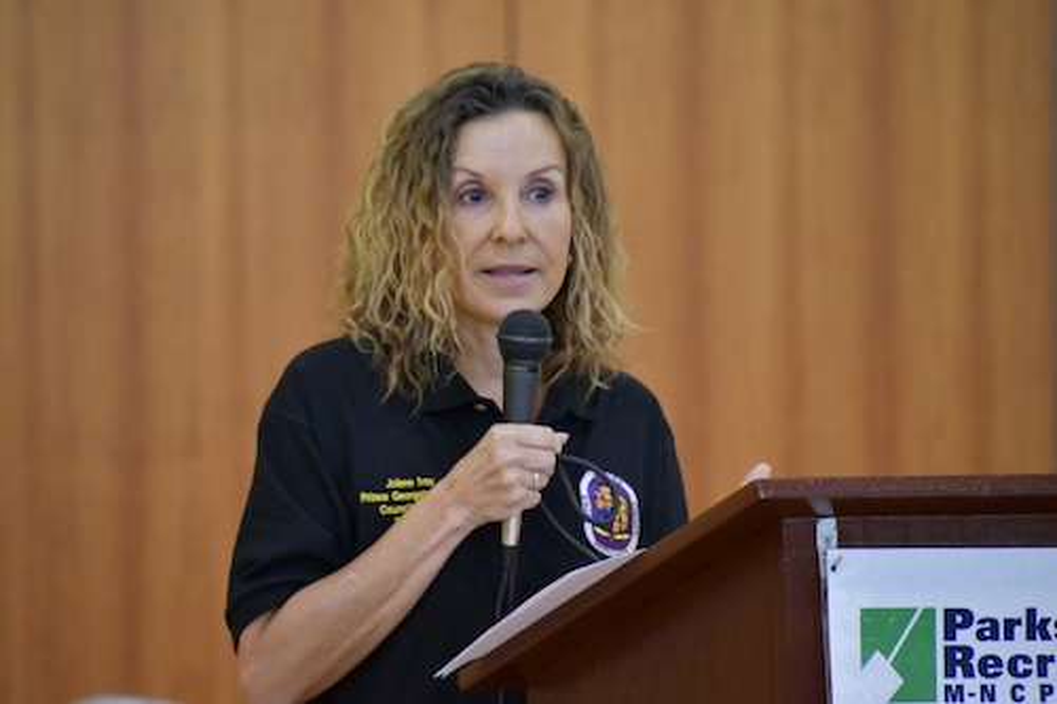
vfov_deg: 3.1
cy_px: 352
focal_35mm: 450
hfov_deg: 4.6
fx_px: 13207
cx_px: 528
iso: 7200
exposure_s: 1/250
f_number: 6.3
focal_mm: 300
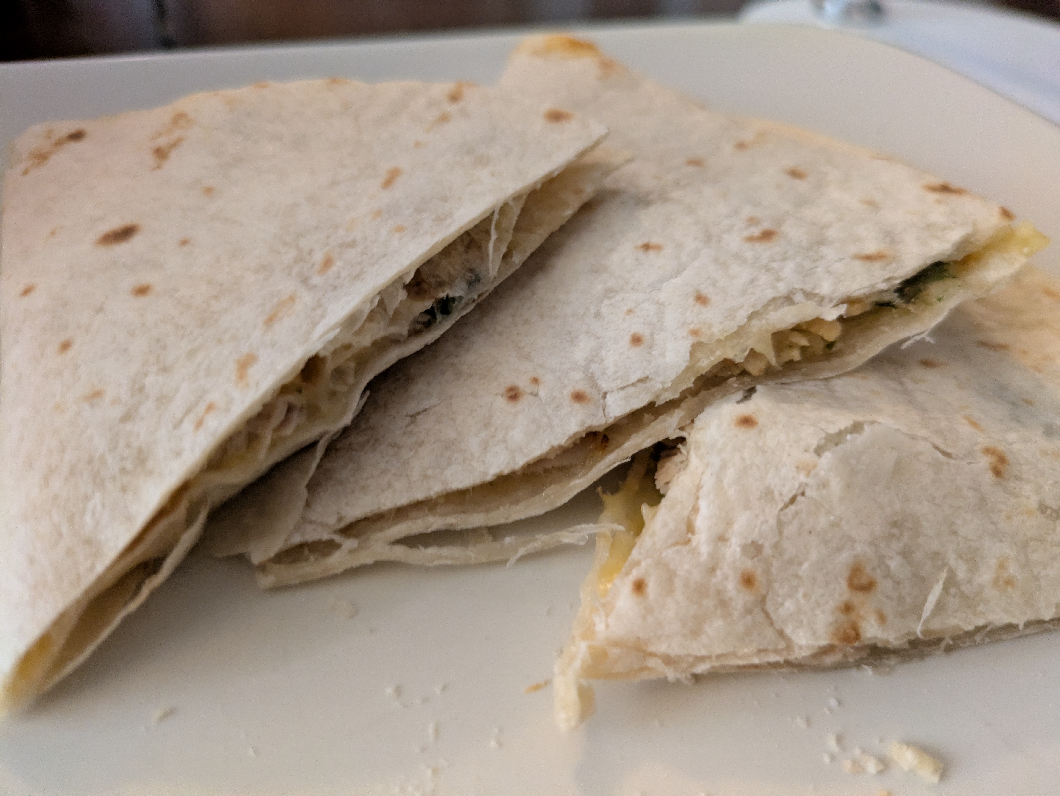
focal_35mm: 25
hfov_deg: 69.4
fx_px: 766
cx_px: 530
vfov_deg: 54.9
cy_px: 398
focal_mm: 5.43
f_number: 1.89
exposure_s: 1/24
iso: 886
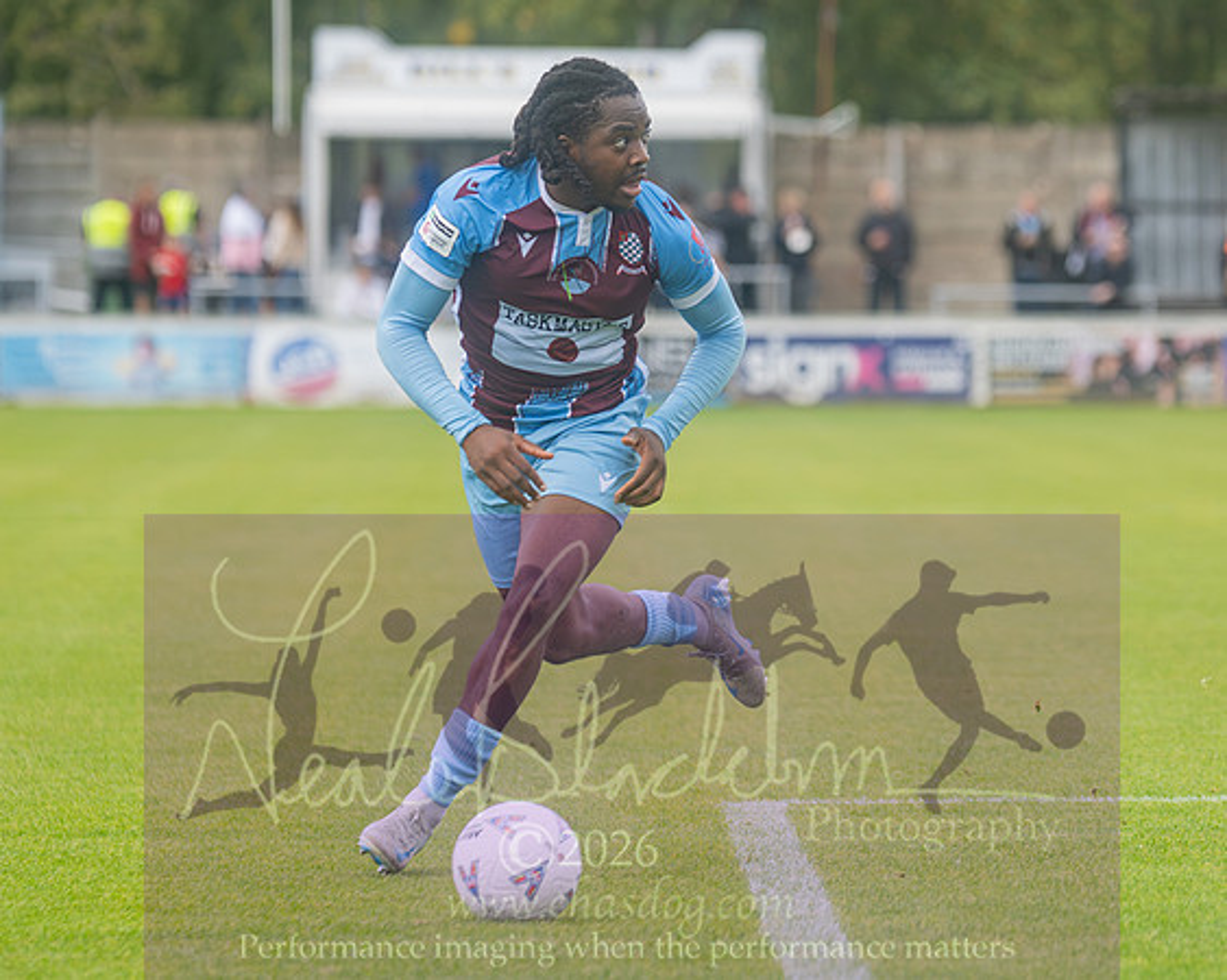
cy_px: 467
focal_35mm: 302
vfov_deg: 5.1
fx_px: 10968
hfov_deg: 6.4
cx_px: 1150
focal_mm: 170
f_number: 2.8
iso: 360
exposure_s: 1/1250
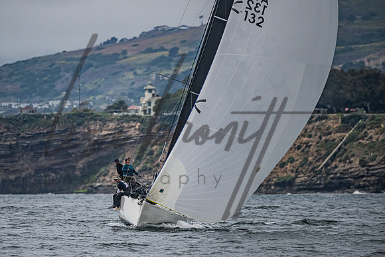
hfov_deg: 3.8
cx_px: 127
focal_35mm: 536
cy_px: 137
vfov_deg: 2.6
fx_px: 5734
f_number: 5.6
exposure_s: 1/6400
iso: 400
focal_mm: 400
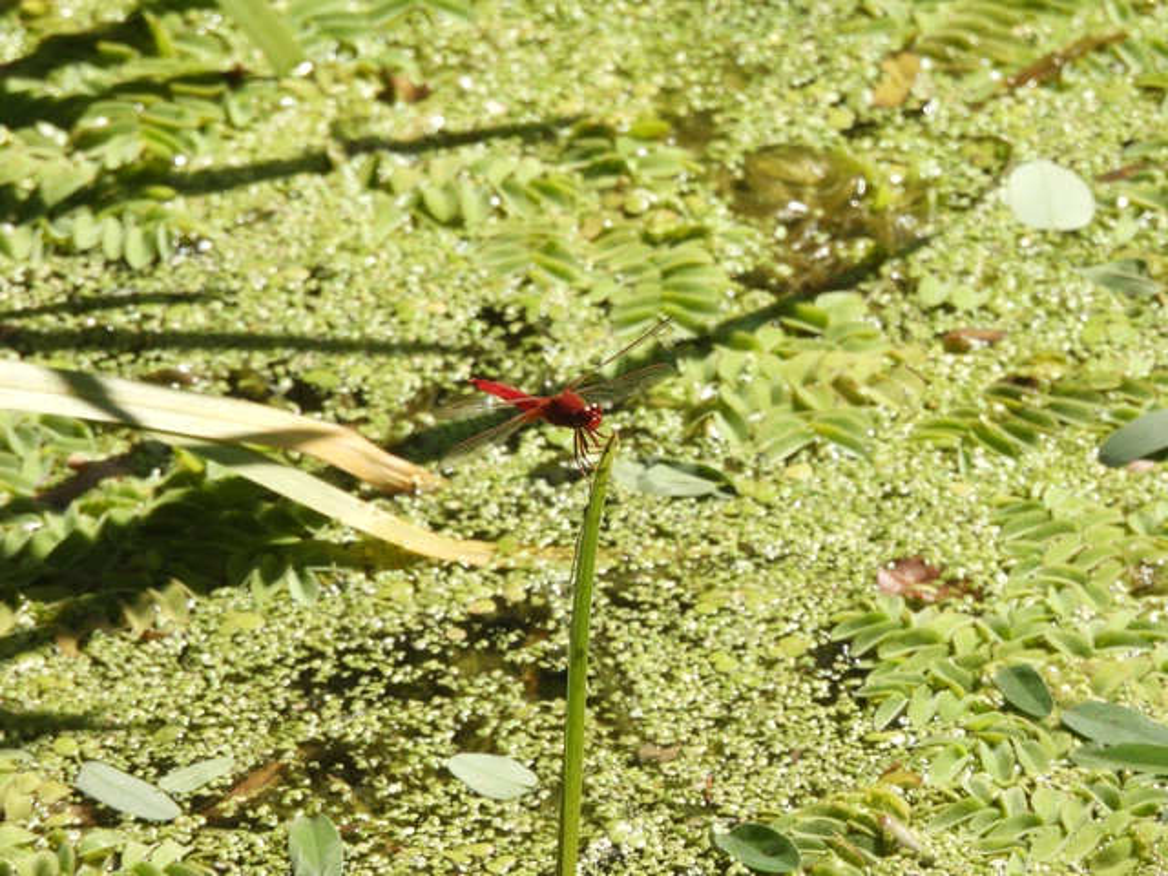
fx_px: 23619
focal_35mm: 700
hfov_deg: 2.8
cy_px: 438
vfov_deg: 2.1
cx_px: 584
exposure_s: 1/320
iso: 100
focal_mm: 125
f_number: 6.3
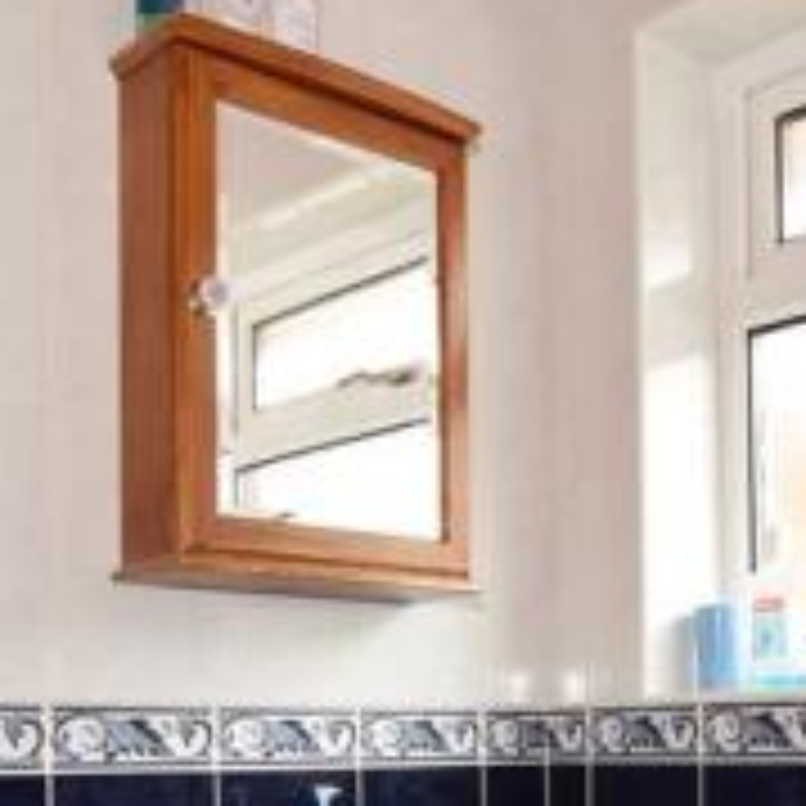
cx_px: 576
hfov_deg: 31.3
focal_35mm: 54
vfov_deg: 30.2
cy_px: 745
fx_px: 1417
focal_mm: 11.5
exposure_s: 1/80
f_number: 6.3
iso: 640
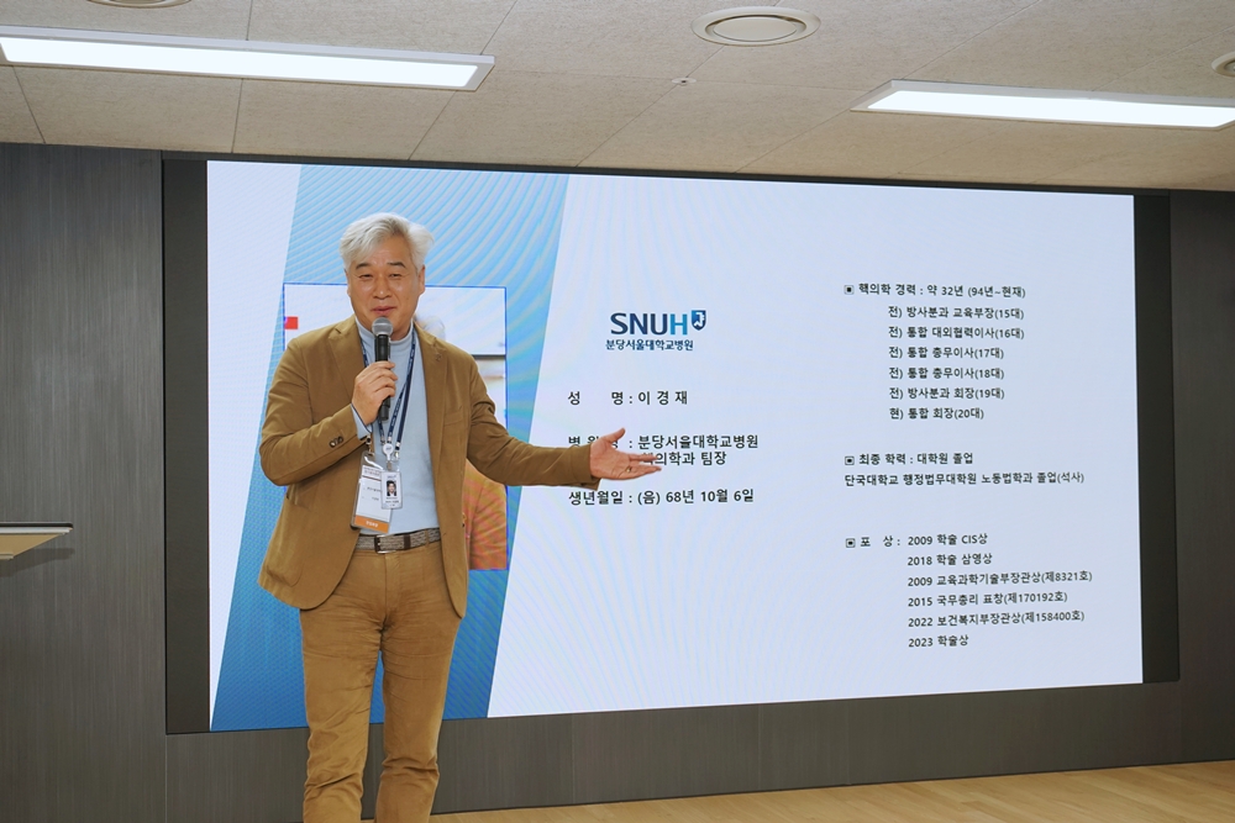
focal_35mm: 45
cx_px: 618
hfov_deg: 43.6
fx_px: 1544
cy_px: 412
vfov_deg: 29.9
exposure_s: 1/80
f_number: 6.3
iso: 400
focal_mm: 45
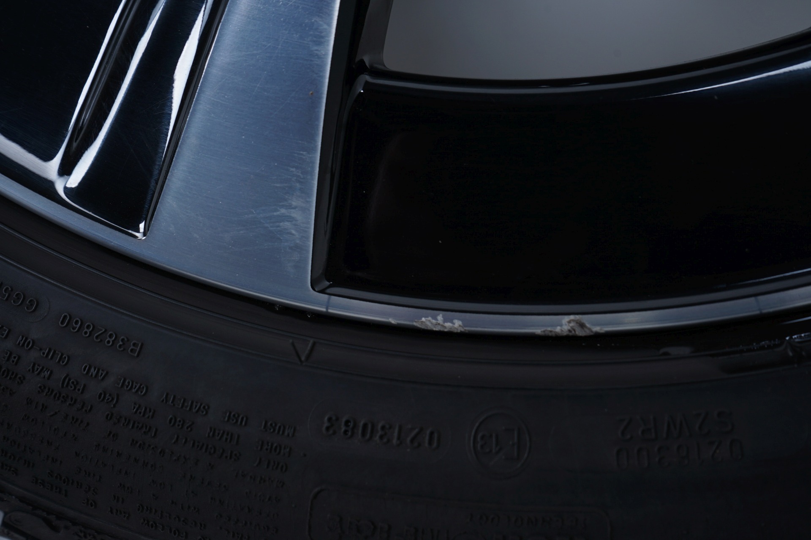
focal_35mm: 37
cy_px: 270
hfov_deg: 51.9
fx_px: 833
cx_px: 406
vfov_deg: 35.9
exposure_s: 1/100
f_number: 8
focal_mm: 37
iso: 200
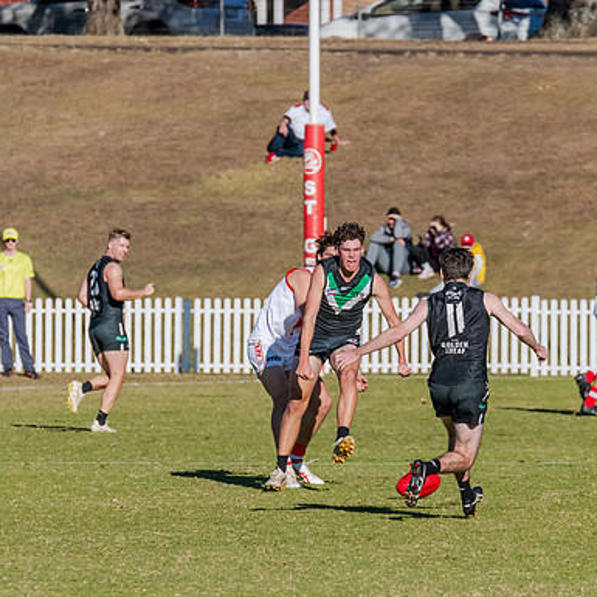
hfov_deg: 3.0
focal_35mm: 585
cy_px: 279
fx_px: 11415
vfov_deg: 3.0
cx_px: 444
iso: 800
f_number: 10
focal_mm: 360
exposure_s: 1/2000
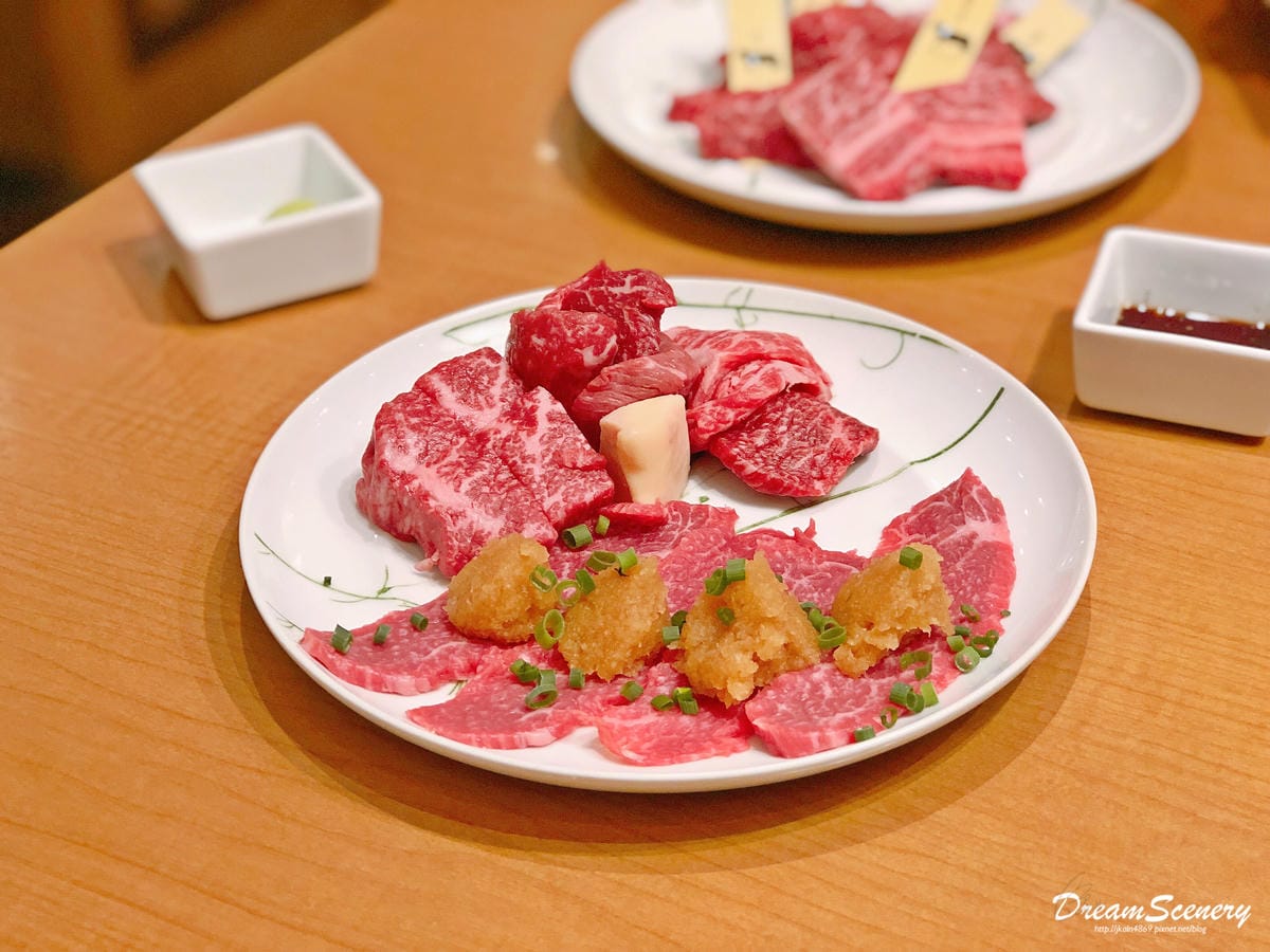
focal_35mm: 57
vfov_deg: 25.7
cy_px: 476
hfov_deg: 33.8
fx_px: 2091
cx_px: 635
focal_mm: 6.6
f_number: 2.8
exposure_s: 1/30
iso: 125
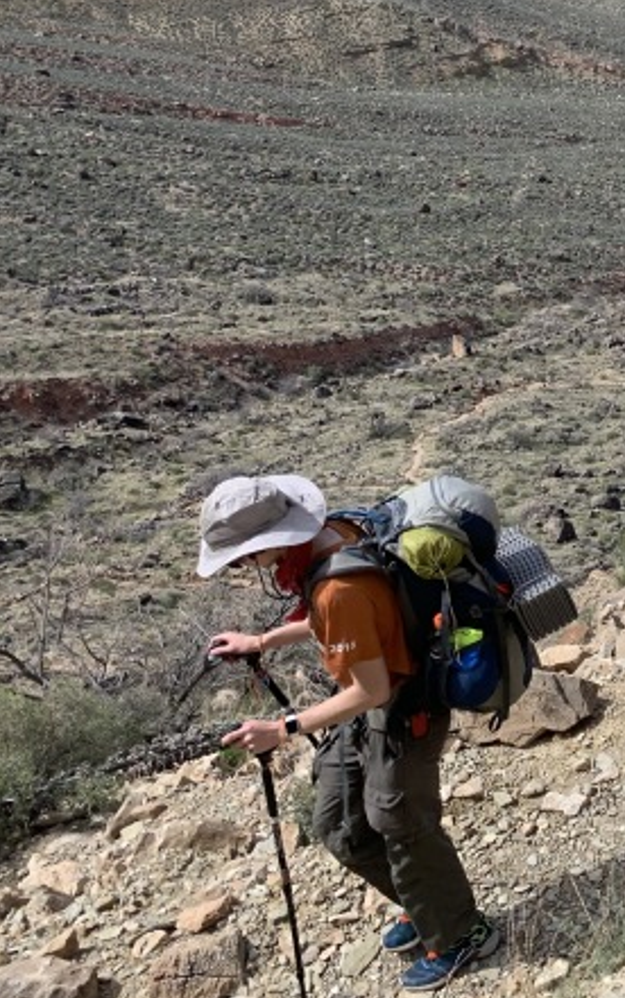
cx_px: 883
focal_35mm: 50
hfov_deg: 22.2
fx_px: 1361
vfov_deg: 39.9
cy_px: 344
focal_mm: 4.25
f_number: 1.8
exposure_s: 1/1718
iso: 25
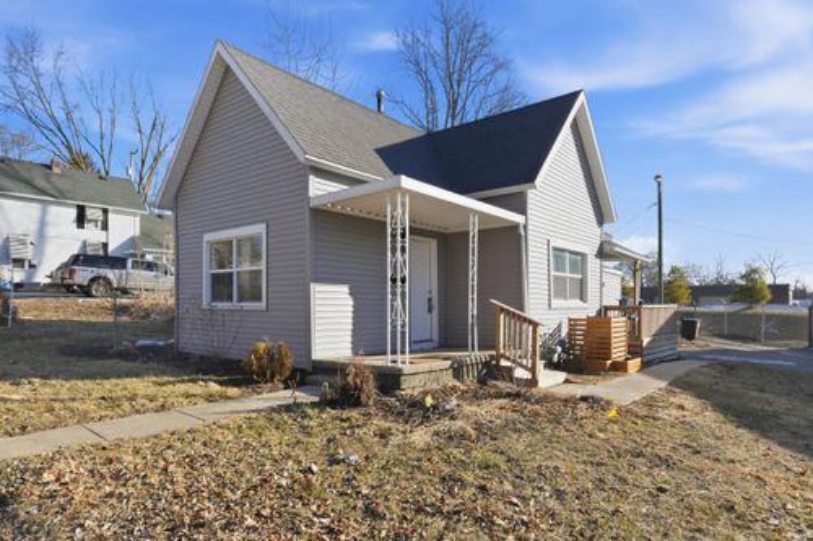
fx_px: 474
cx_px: 406
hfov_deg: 81.2
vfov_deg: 59.5
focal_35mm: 21
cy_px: 270
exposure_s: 1/400
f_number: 16
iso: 640
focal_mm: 14
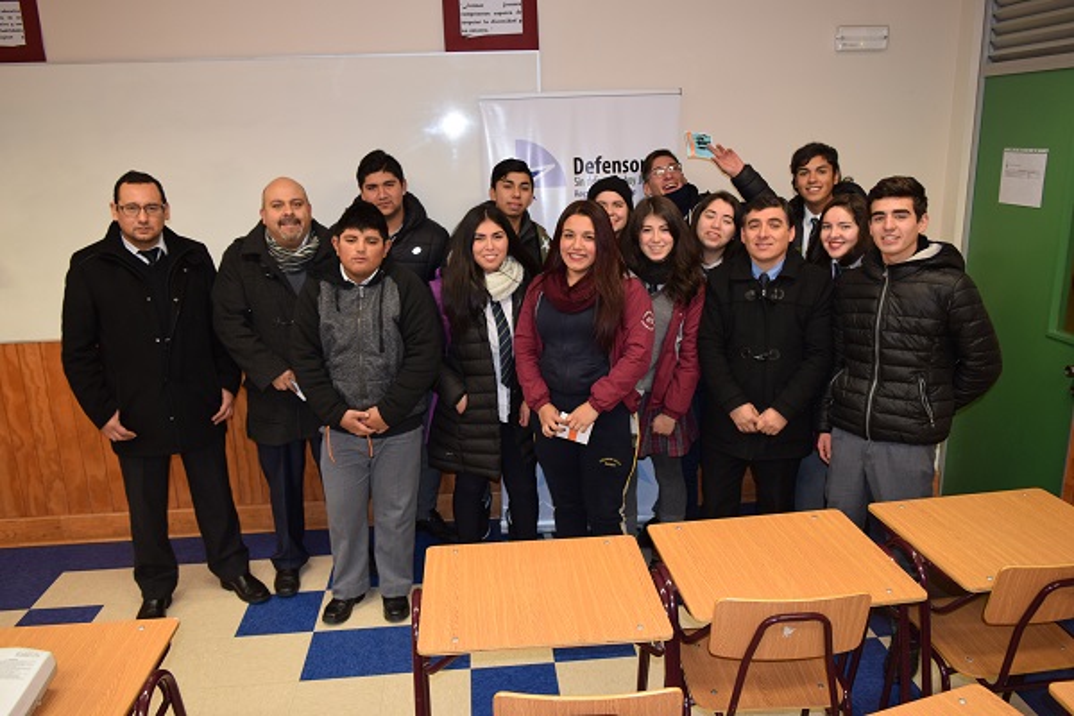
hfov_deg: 67.4
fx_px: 805
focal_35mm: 27
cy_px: 358
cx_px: 537
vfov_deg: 47.9
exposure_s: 1/80
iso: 800
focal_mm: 18
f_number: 4.5
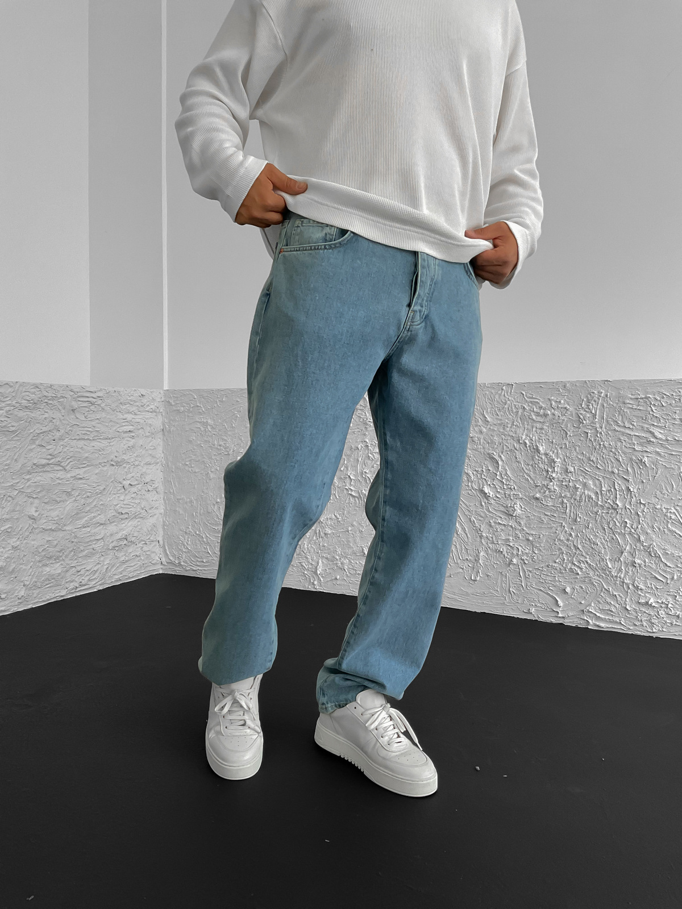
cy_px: 454
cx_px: 341
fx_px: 762
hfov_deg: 48.2
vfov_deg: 61.7
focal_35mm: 29
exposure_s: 1/105
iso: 64
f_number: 1.8
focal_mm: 3
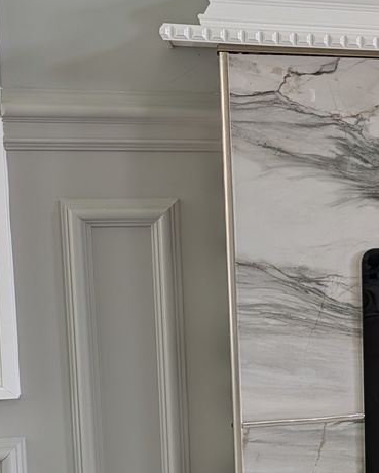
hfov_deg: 17.9
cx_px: 624
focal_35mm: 73
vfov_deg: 26.1
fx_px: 1023
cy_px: 249
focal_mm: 6.9
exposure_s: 1/50.2
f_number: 1.68
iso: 14
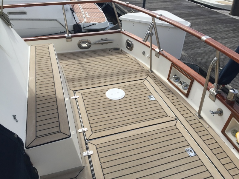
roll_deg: -0.3
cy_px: 90
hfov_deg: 61.7
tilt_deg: -34.3
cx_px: 120
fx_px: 200
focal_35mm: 29
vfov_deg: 48.2
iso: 32
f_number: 2.2
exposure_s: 1/2475
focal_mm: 4.15
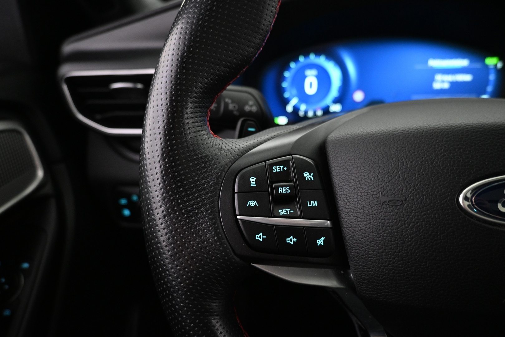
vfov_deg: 53.1
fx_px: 337
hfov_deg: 73.7
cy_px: 168
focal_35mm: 24
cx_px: 252
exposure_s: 1/20
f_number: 3.5
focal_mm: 16
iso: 1600
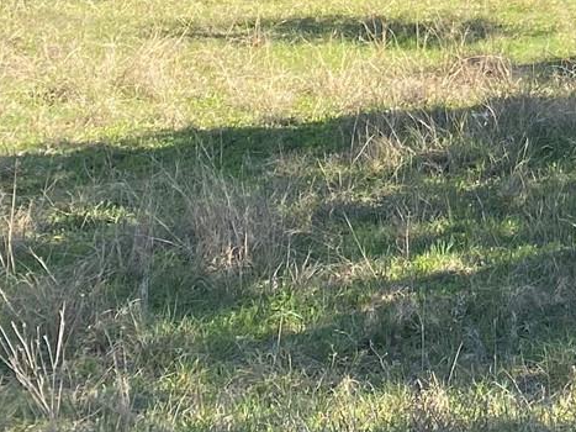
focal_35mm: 114
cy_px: -258
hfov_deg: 14.8
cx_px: 1082
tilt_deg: +0.1
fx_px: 1896
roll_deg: -0.2
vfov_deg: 12.2
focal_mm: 4.25
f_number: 1.8
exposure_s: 1/833
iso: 32
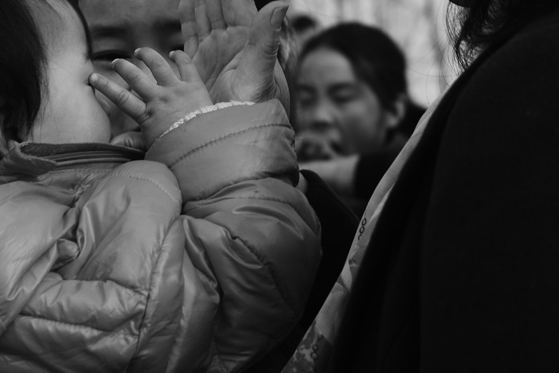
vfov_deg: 11.3
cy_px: 191
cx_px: 210
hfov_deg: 16.8
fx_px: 1890
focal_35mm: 122
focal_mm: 55
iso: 200
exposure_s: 1/160
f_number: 6.3
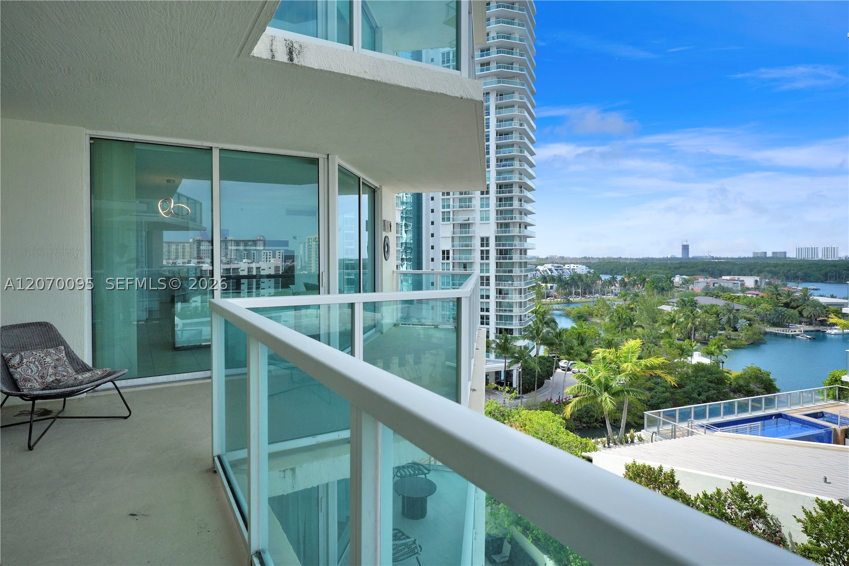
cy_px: 283
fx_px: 472
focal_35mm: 20
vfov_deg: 61.9
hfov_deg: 84.0
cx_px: 424
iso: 640
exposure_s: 1/2000
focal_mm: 20
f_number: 8
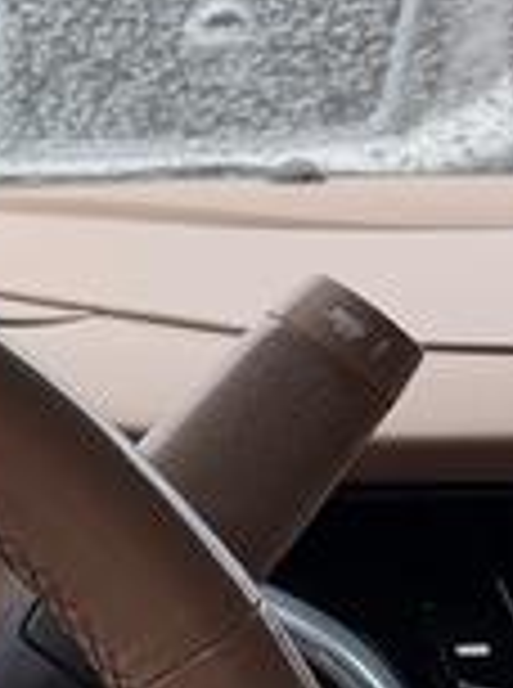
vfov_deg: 12.7
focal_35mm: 151
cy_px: 886
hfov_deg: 8.9
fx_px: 2996
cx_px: -680
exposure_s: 1/355
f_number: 1.78
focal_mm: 6.76
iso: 80
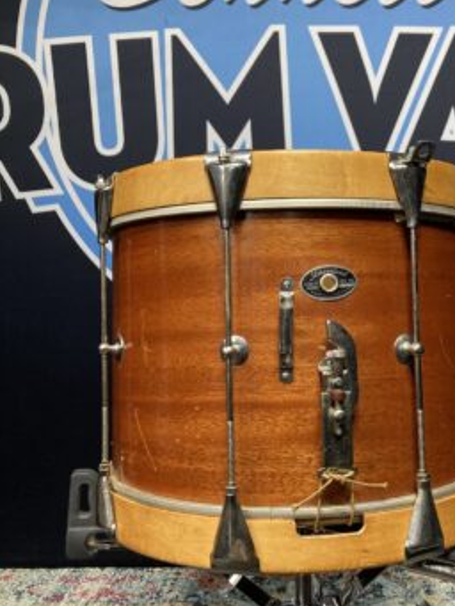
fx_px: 648
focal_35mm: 37
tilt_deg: +1.1
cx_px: 299
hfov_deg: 38.3
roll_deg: +0.9
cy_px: 270
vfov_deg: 50.0
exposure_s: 1/60
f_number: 1.8
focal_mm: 3.99
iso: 125
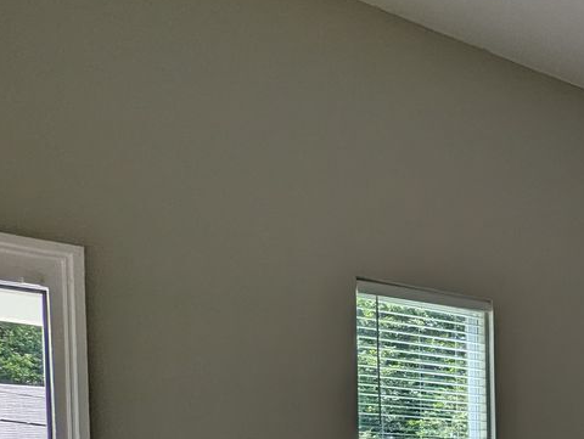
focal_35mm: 50
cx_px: 753
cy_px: 573
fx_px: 844
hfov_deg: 30.4
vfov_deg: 25.1
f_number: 2.2
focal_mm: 2.35
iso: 44
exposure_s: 1/271
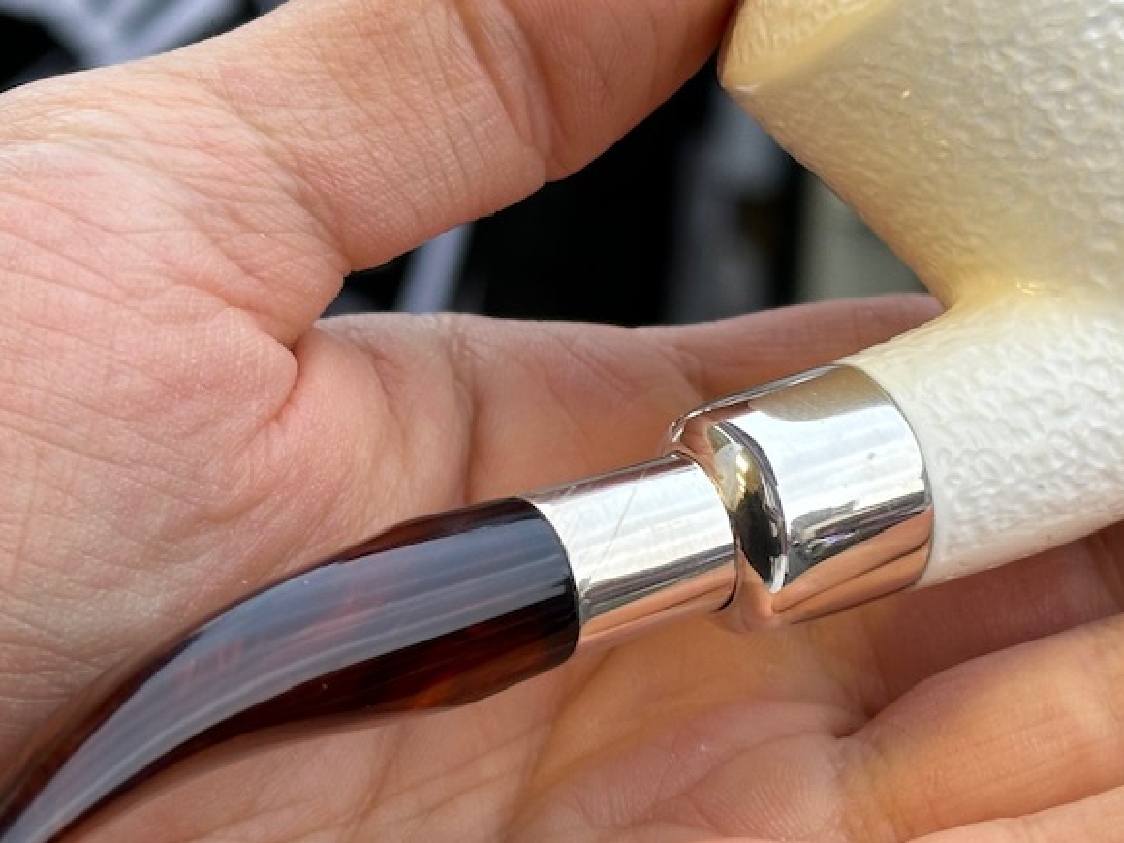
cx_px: 676
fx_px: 3442
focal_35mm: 106
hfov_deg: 18.5
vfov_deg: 13.9
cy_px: 287
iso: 80
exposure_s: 1/100
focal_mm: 6.86
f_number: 1.78
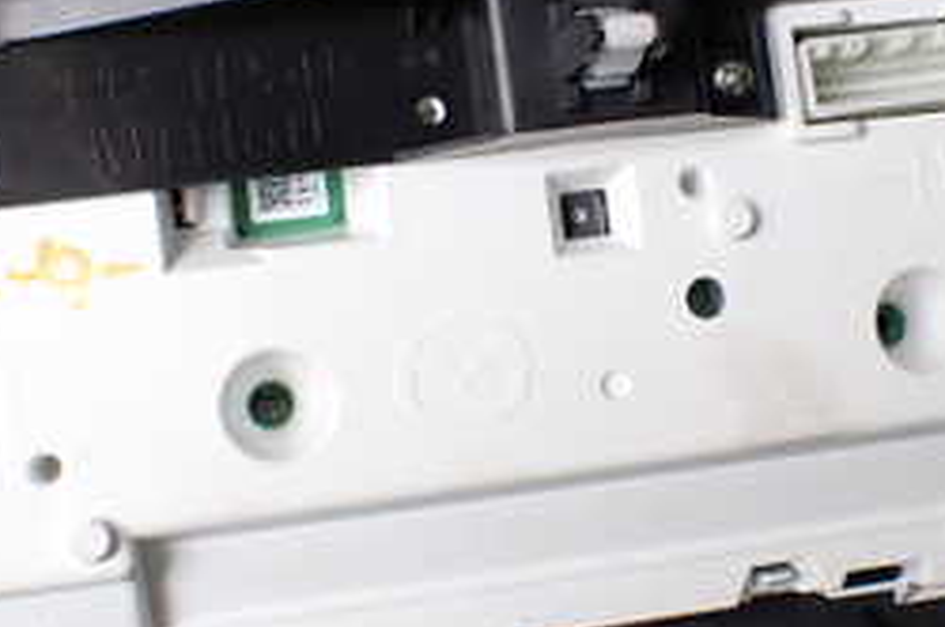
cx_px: 499
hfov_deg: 27.0
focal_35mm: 75
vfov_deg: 18.1
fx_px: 1966
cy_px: 283
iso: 100
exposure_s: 1/125
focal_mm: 5.4
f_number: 2.3
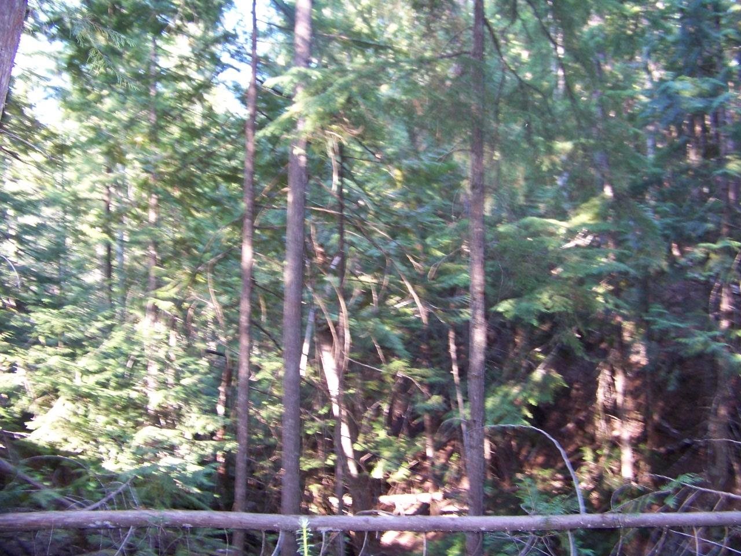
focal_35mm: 36
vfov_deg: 39.7
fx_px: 771
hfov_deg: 51.4
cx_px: 370
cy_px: 278
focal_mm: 5.85
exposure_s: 1/30
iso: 200
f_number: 2.8
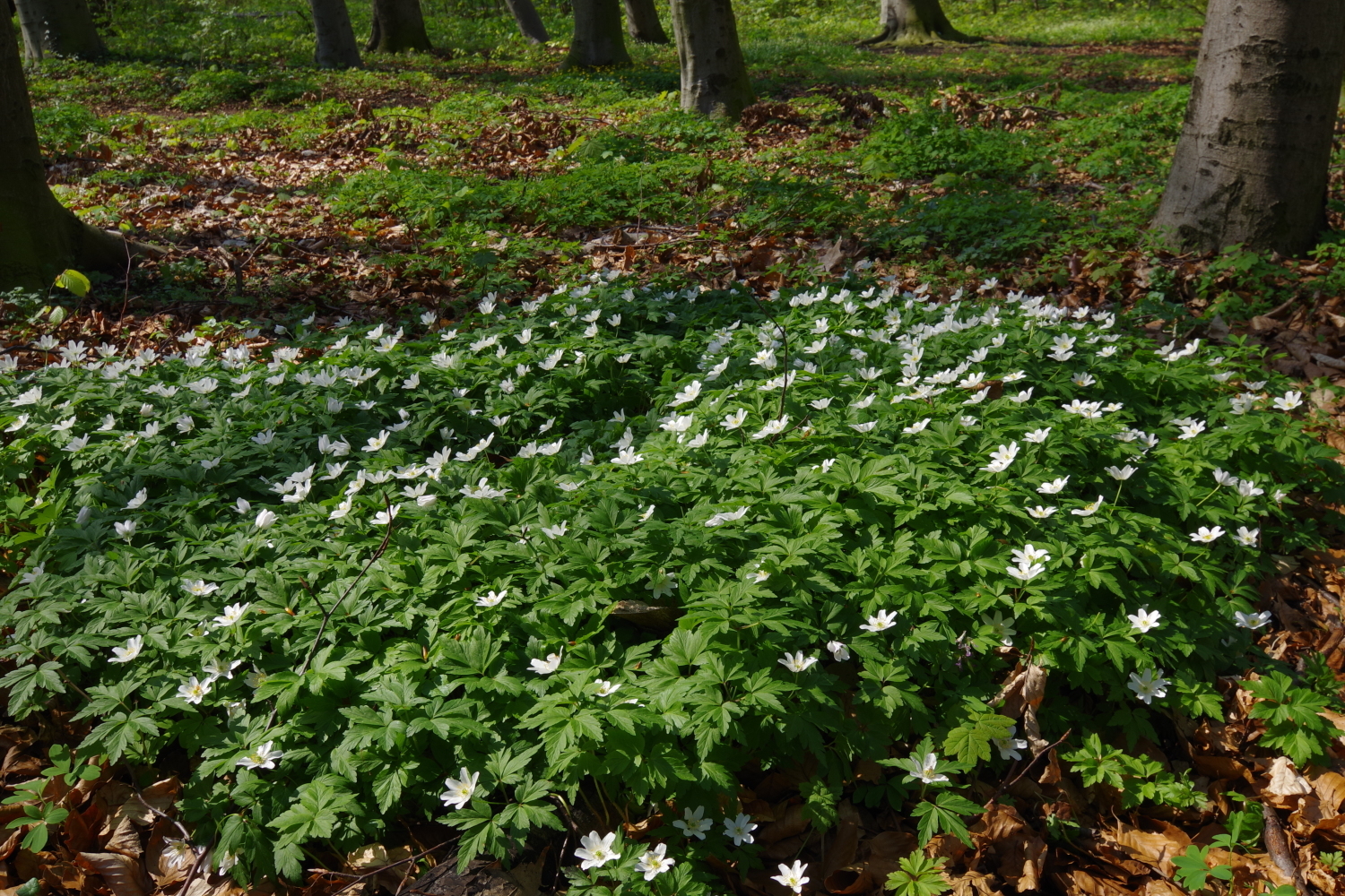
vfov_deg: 36.9
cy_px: 448
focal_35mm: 36
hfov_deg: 53.1
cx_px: 672
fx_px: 1345
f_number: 14
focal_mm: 24
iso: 100
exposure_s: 1/50
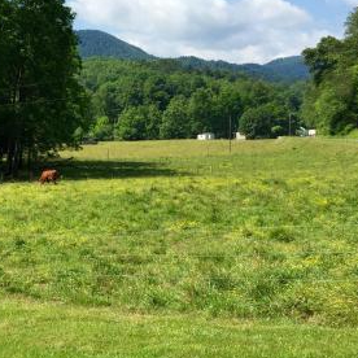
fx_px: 632
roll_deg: -1.4
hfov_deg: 30.1
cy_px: 171
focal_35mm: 54
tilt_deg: +0.8
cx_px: 27
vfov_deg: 31.6
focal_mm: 4.15
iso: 32
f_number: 2.2
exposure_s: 1/2198
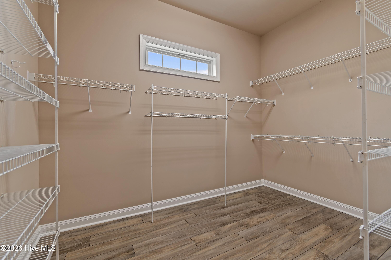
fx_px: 163
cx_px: 196
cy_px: 130
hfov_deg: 100.4
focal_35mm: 15
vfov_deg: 77.3
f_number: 4.5
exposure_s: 1/6
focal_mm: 10
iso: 100
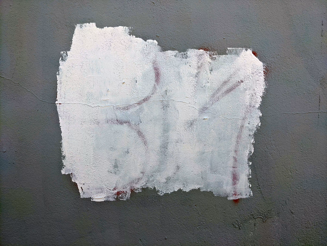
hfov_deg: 65.3
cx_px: 164
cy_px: 123
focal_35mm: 27
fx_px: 255
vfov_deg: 51.4
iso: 52
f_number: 1.73
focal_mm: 4.38
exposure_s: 1/1117
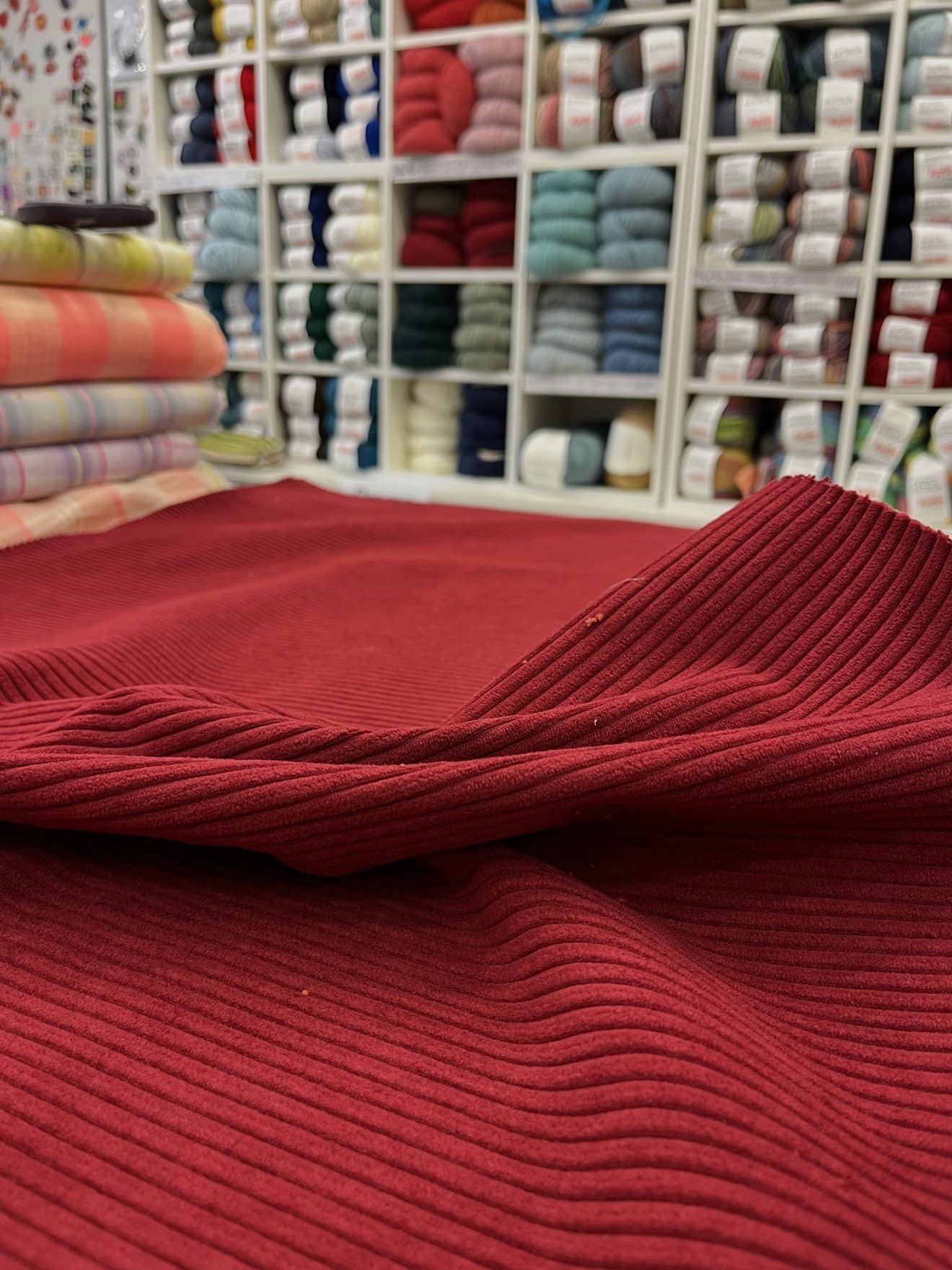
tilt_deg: -16.2
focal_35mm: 26
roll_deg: -1.7
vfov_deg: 67.3
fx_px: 953
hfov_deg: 53.1
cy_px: 635
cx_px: 476
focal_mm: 5.1
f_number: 1.6
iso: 80
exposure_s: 1/50
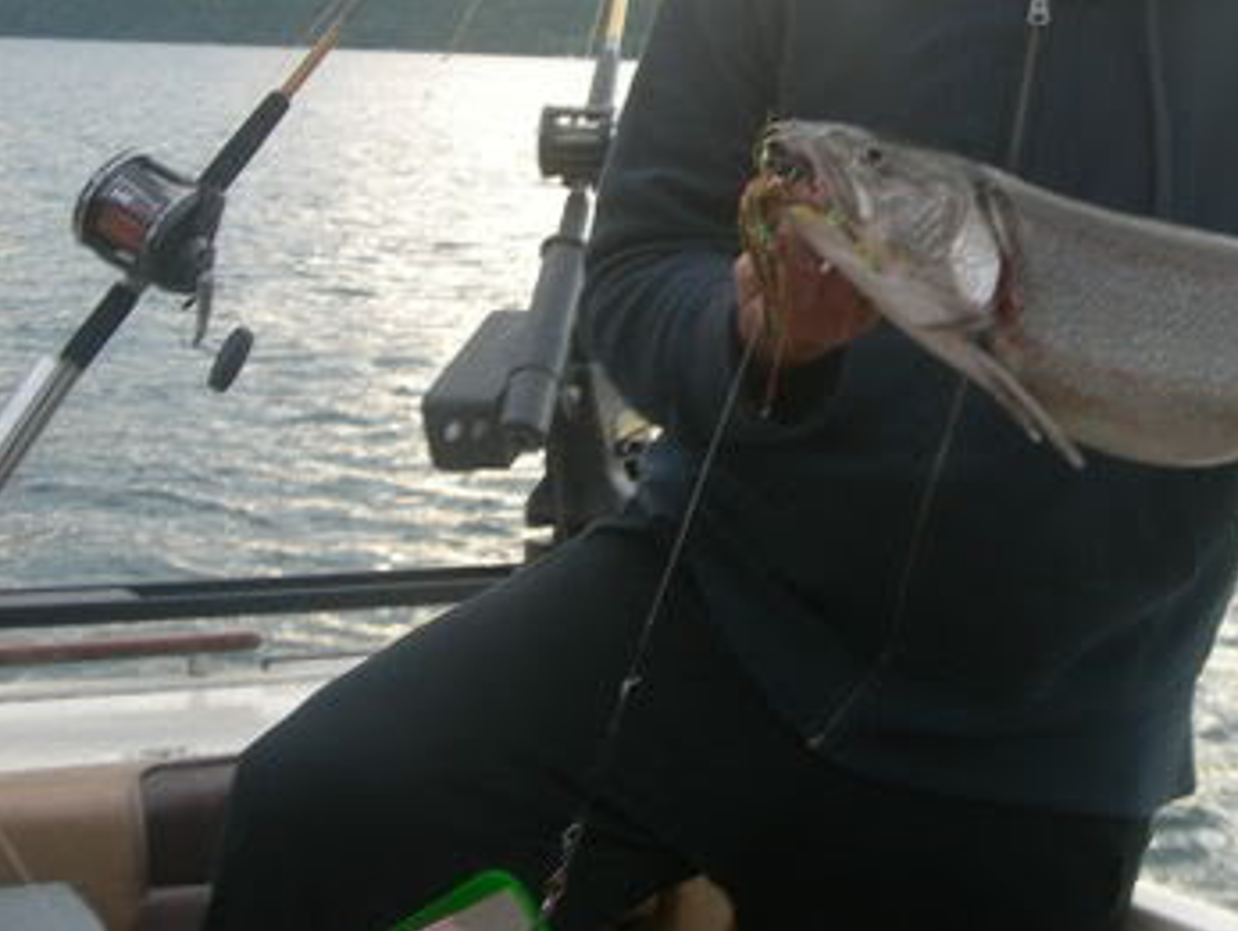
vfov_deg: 21.0
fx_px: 2506
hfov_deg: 27.5
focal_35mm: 70
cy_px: 310
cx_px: 853
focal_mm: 7.8
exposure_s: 1/74.6
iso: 50
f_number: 2.8
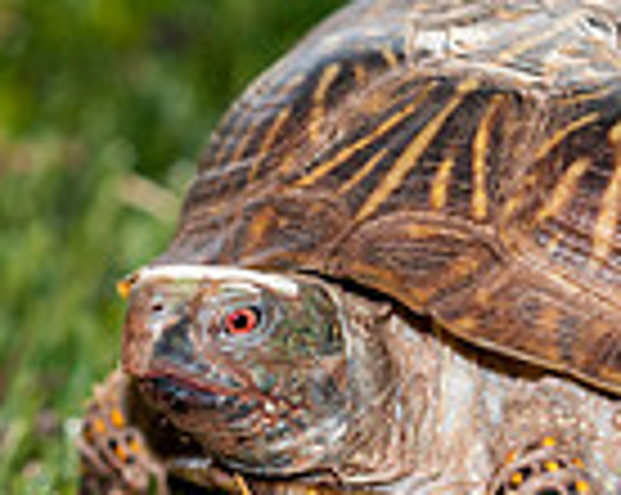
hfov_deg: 3.2
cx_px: -254
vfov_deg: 2.6
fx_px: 10957
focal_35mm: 597
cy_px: 328
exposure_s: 1/640
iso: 100
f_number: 4
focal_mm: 130
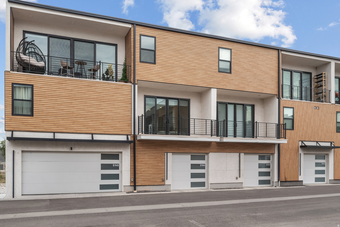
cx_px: 170
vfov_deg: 43.6
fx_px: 283
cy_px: 114
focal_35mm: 30
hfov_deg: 61.9
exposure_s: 1/160
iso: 1600
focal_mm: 30
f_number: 8
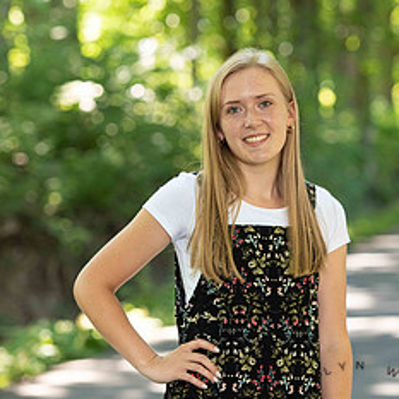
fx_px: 2569
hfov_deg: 8.9
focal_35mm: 197
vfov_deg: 8.9
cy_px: 178
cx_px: 253
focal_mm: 120
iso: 640
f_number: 3.5
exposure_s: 1/200
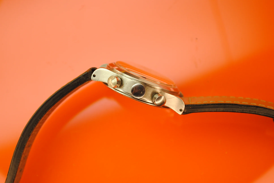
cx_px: 137
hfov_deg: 24.6
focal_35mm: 82
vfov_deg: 16.6
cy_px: 92
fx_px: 629
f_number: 5.6
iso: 400
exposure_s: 1/125
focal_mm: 55
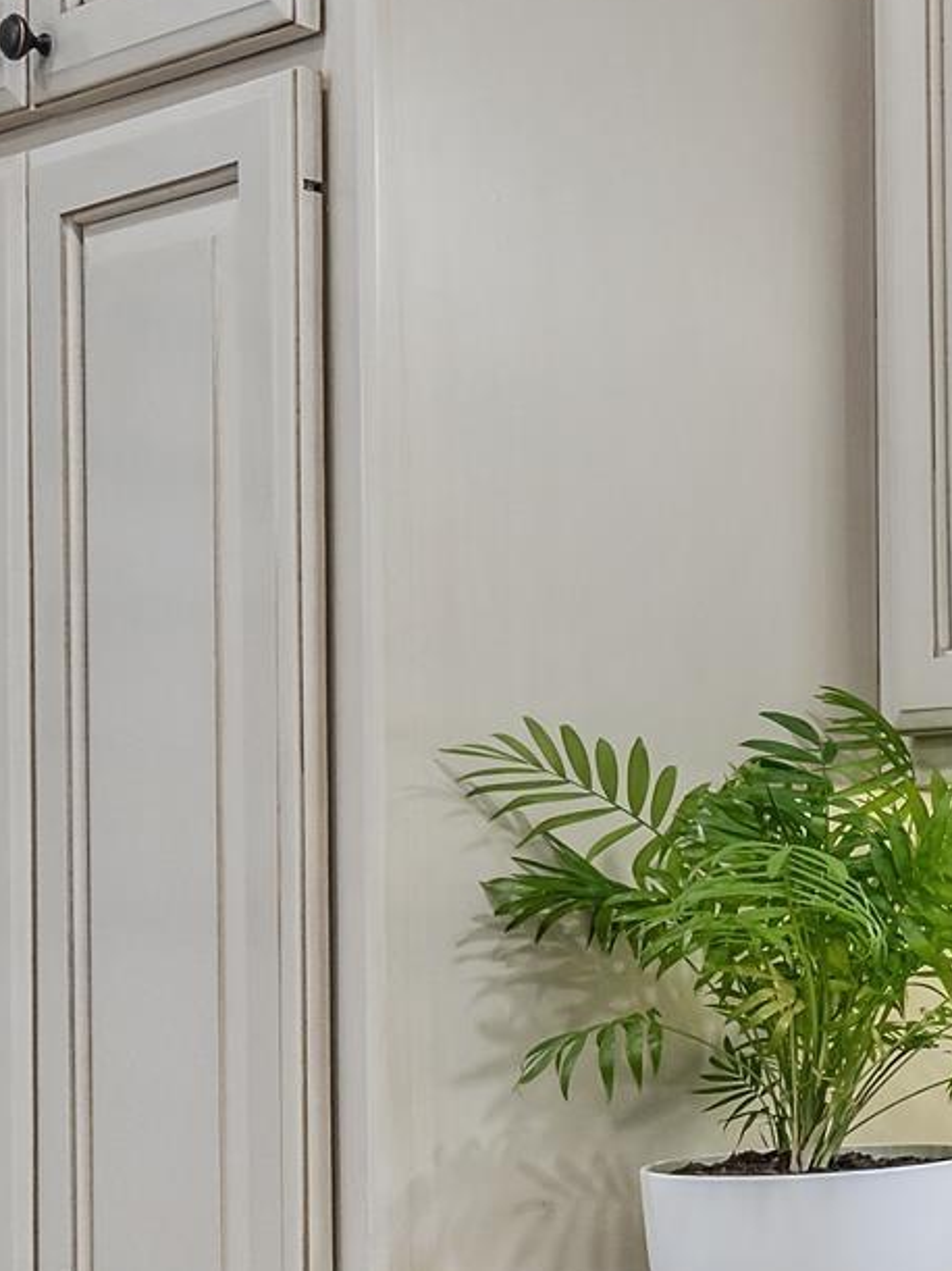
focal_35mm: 59
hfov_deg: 15.1
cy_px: 903
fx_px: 2164
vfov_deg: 32.3
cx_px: 2259
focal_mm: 15
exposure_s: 1/25
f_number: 8
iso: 800
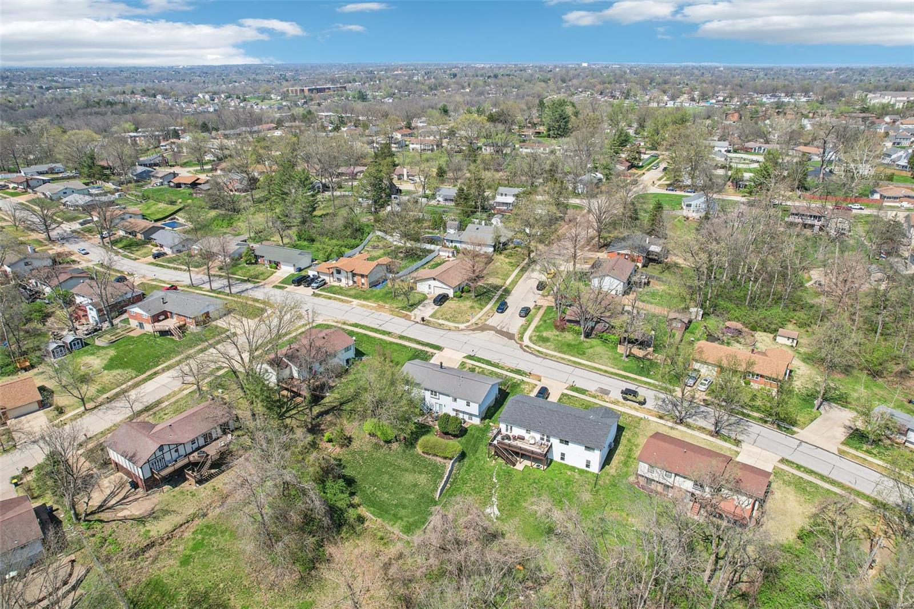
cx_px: 457
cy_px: 304
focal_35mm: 22
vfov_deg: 57.2
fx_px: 558
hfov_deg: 78.6
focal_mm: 8.4
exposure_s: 1/2500
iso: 100
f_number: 2.8
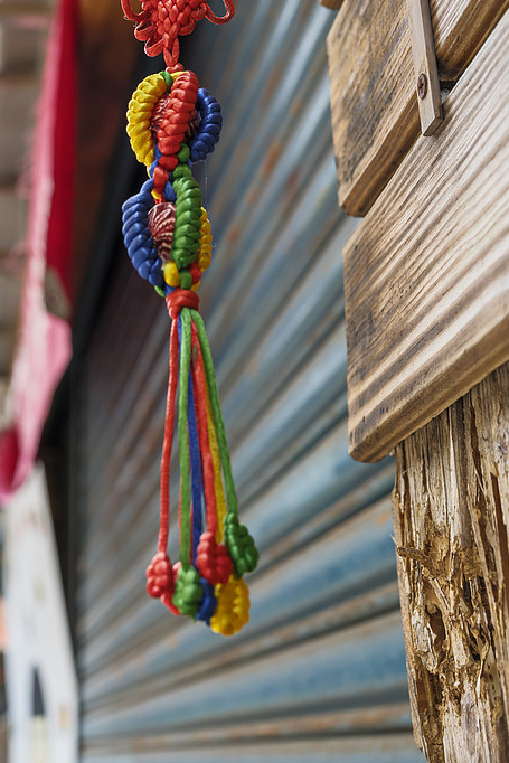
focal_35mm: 60
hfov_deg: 22.6
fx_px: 1272
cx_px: 188
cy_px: 114
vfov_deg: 32.2
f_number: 5.6
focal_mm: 35
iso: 400
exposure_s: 1/250
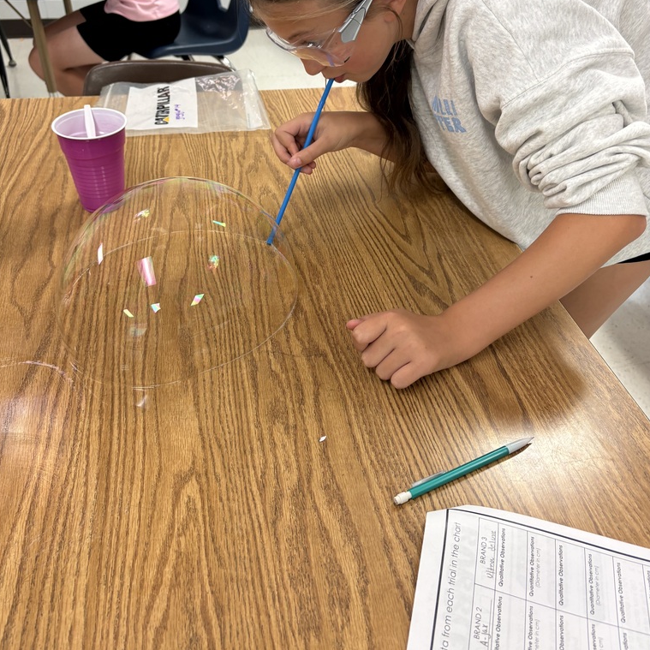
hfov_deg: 52.5
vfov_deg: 52.1
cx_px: 325
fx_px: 659
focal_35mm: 31
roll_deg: -1.6
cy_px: 254
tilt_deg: -34.5
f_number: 1.6
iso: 125
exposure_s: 1/60
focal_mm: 5.96
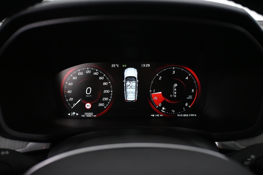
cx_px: 132
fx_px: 208
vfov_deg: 45.7
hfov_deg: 64.6
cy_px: 88
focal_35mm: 28
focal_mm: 19
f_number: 3.8
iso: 4000
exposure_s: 1/60
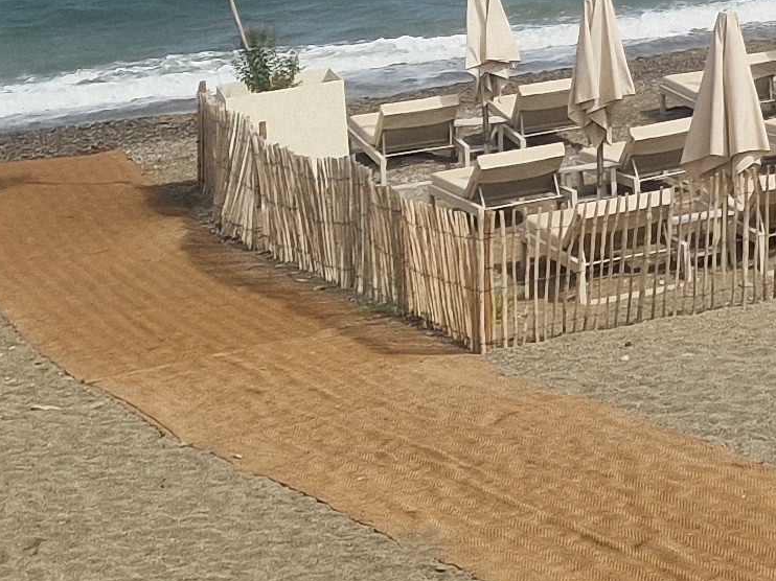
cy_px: -479
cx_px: 1363
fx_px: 2779
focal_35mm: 124
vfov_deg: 11.1
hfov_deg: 14.2
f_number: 1.8
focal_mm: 6.4
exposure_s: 1/1220
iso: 50
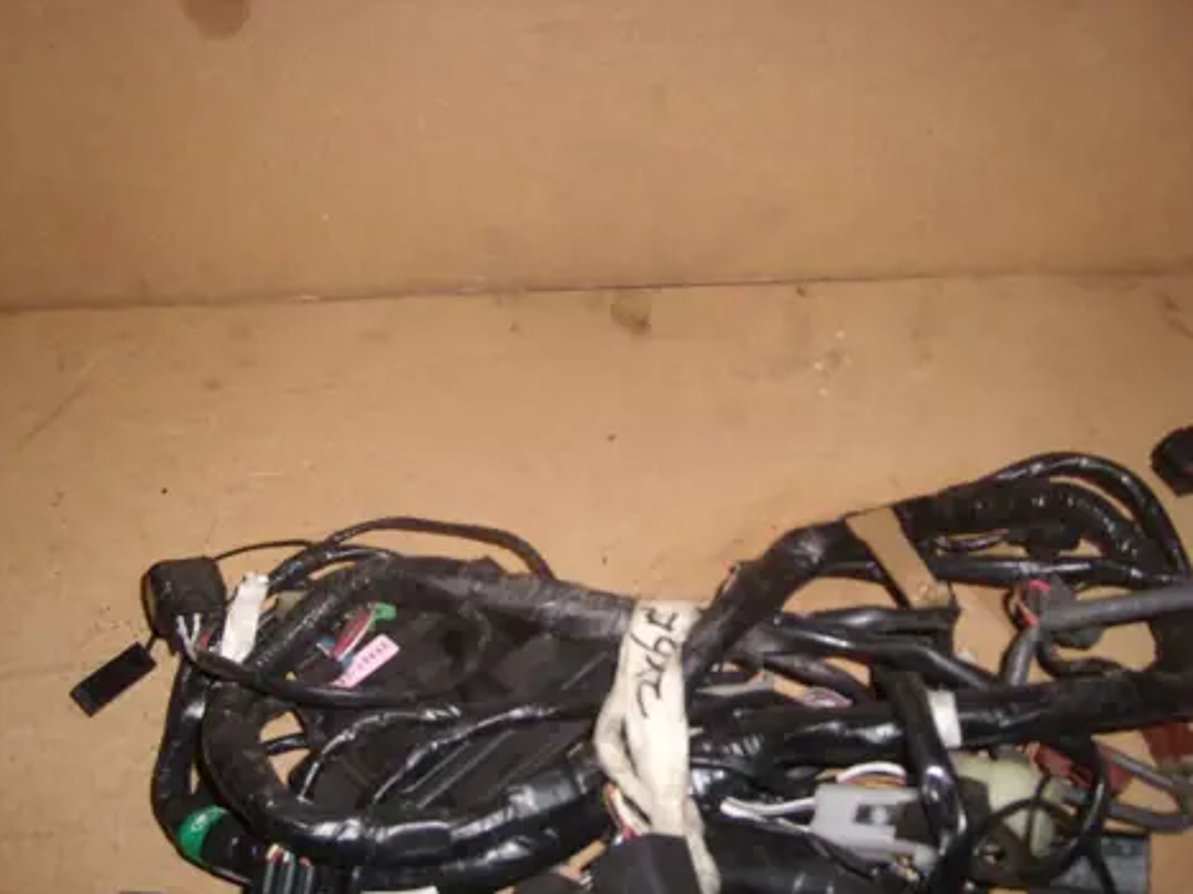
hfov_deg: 51.4
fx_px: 1240
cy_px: 457
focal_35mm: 36
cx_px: 600
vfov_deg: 39.6
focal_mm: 5.8
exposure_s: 1/30
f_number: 7.1
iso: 50
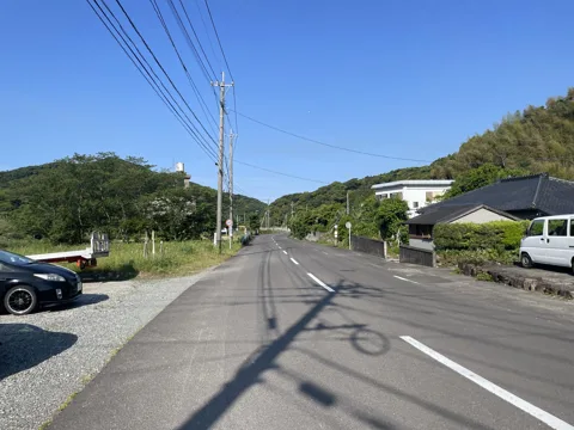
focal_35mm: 26
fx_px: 431
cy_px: 215
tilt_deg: +4.3
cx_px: 287
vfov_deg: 53.1
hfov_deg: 67.3
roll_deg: +2.3
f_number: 1.6
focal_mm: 4.2
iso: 32
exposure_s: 1/3040
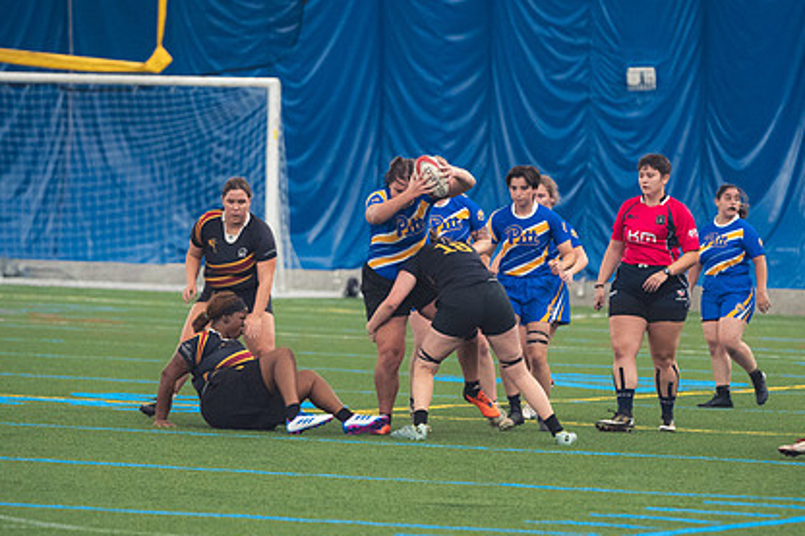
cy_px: 319
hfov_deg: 6.2
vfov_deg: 4.1
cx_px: 426
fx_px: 7488
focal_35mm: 335
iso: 3600
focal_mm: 160
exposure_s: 1/320
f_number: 2.8
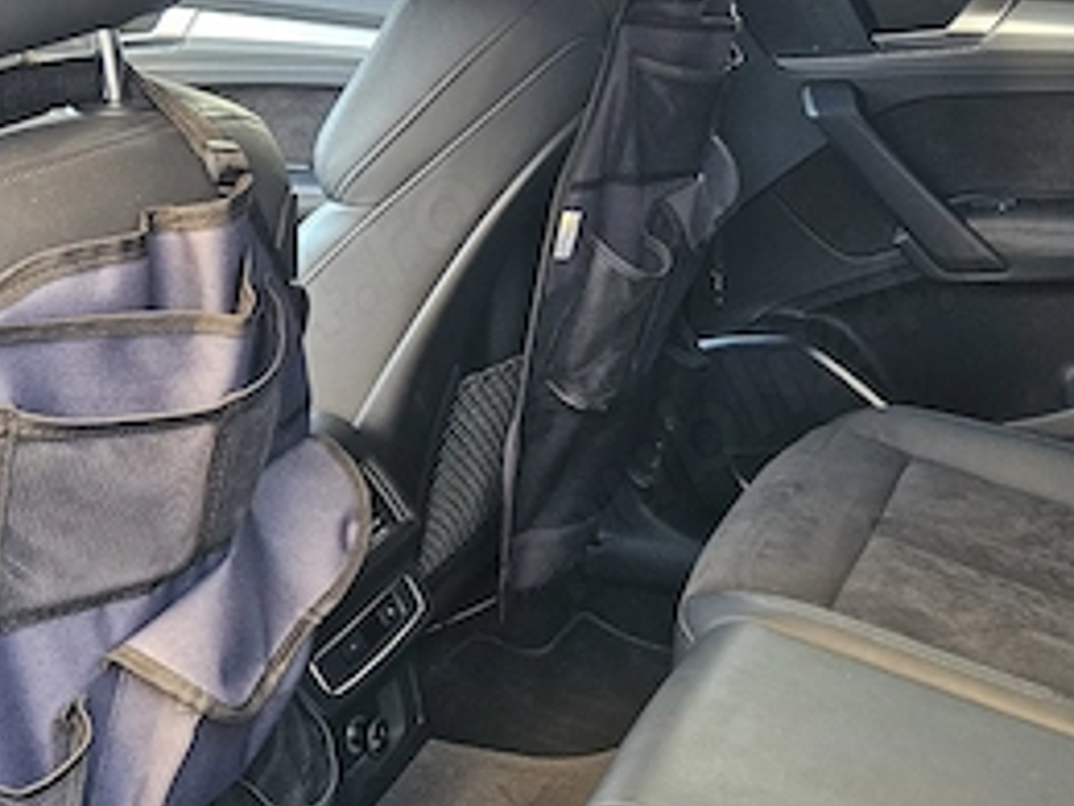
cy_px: 417
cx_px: 504
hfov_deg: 36.2
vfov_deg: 27.5
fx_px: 1644
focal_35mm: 53
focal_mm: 5.4
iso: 500
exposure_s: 1/100
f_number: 1.8
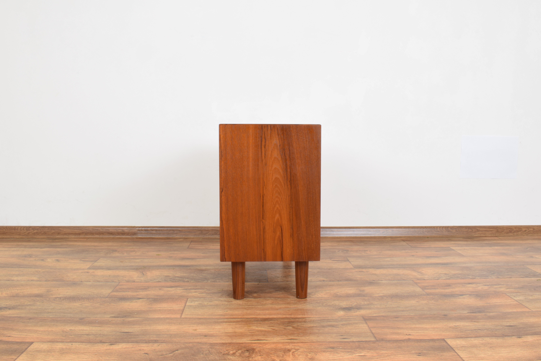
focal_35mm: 33
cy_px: 180
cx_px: 270
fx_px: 496
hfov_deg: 57.2
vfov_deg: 40.0
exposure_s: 4
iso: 100
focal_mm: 22
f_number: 25
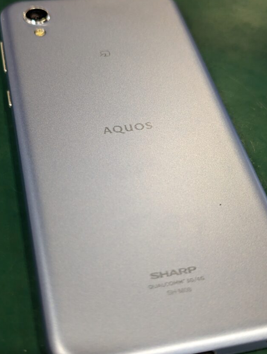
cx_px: 127
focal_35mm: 52
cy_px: 166
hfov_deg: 28.1
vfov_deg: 36.8
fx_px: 533
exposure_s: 1/195
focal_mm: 6.81
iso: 435
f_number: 1.85
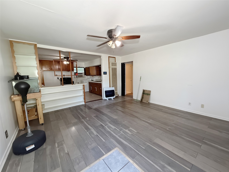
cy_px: 86
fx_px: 93
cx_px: 114
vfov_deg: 85.7
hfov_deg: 102.1
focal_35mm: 14
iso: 640
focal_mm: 2.22
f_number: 2.2
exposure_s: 1/60
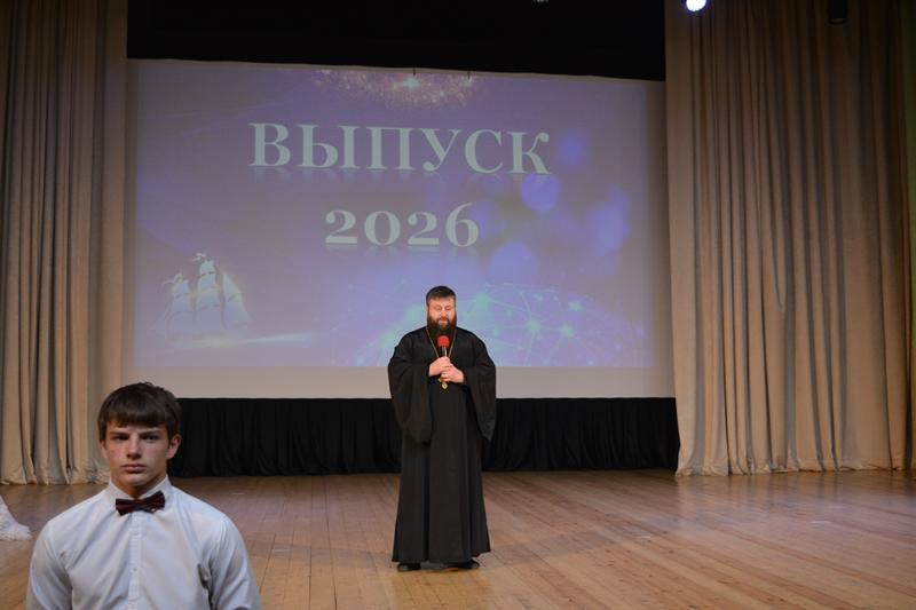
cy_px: 305
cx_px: 458
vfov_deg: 33.0
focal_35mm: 40
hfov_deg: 47.9
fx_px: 1030
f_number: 4
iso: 1600
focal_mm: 27
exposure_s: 1/320
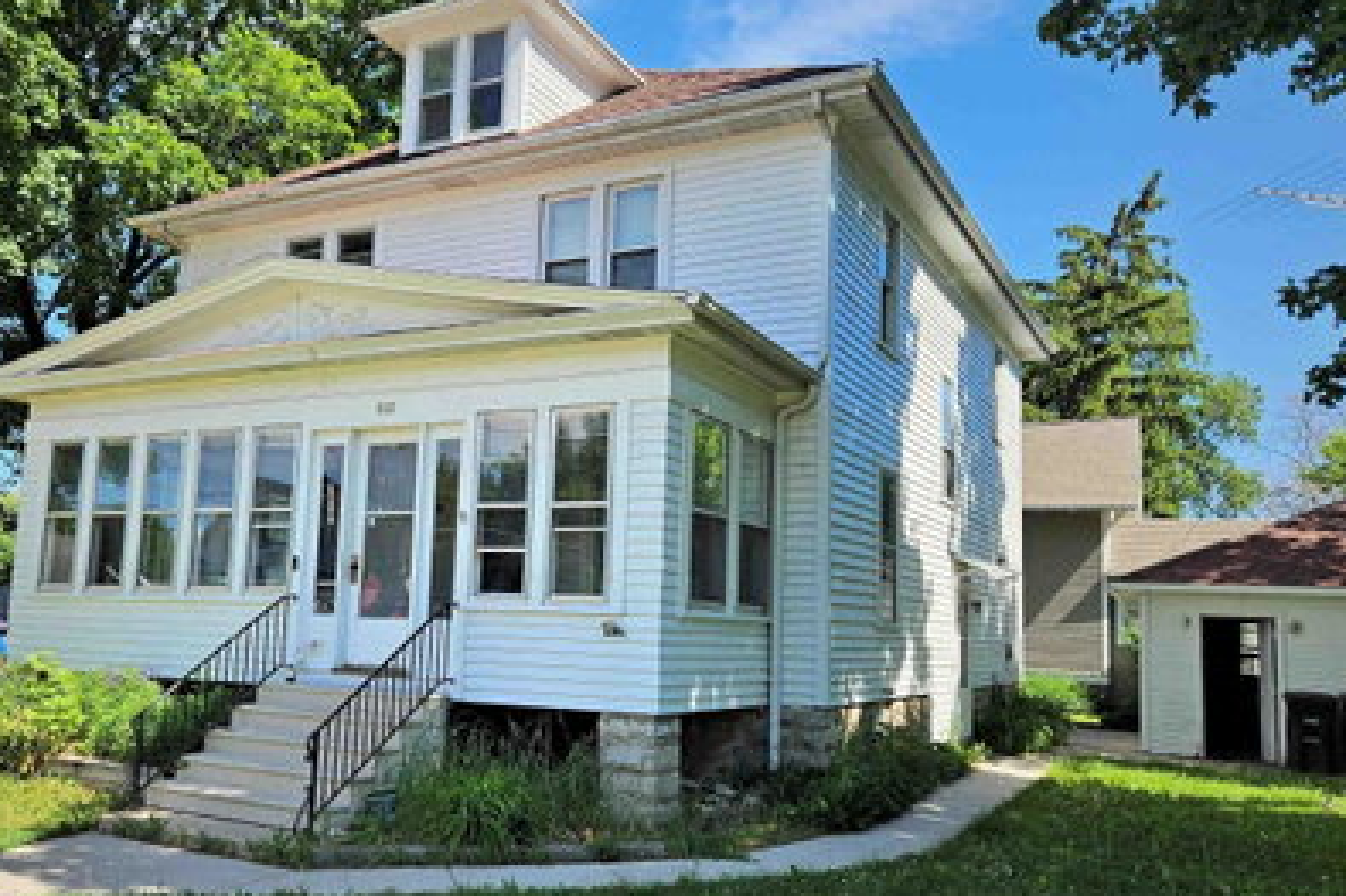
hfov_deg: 59.9
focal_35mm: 31
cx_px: 559
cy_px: 504
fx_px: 1159
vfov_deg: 42.2
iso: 25
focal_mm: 5.4
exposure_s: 1/1027
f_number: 1.8
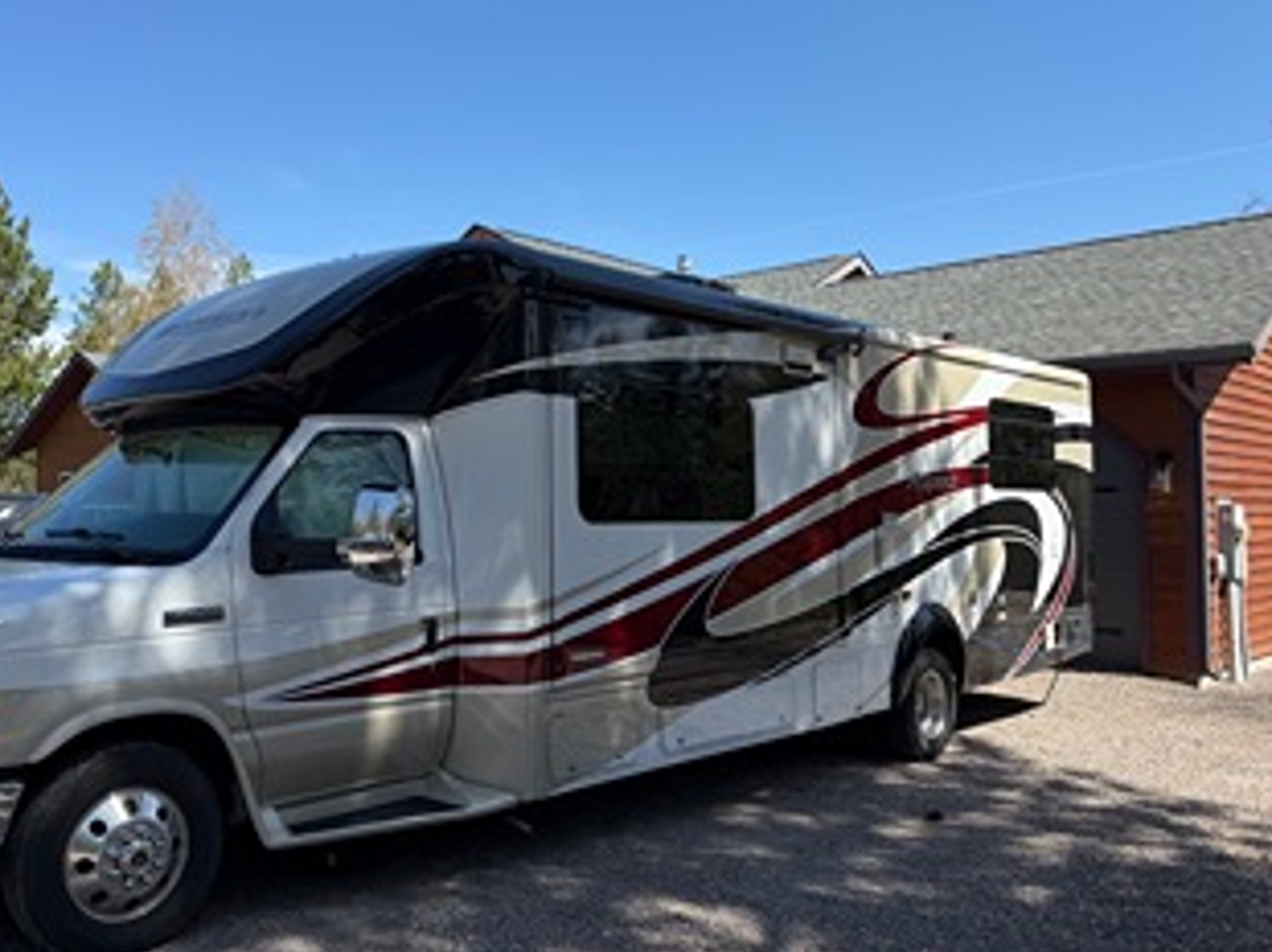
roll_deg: +0.3
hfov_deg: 58.0
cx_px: 513
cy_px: 443
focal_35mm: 31
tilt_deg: +3.1
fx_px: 1138
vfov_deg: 45.4
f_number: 1.78
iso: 80
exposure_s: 1/2445
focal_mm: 6.76
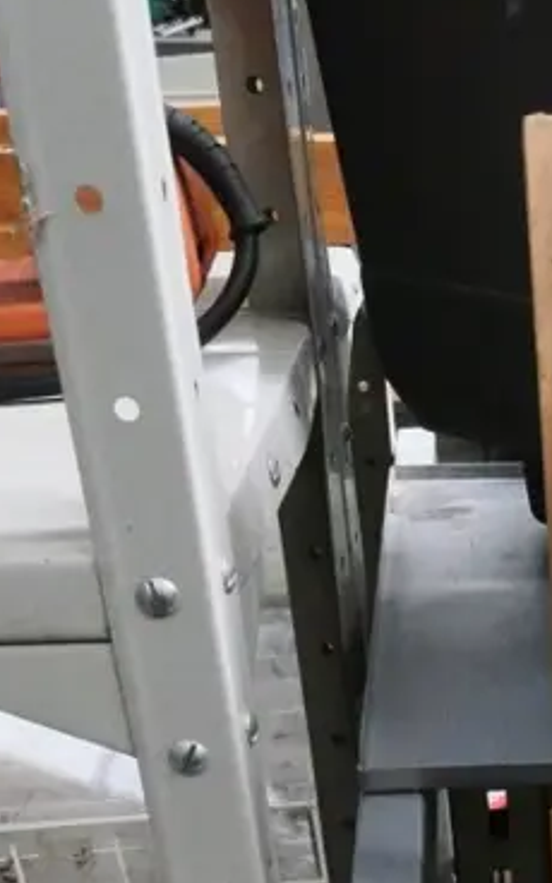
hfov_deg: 20.2
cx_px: 710
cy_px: 883
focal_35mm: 59
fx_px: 1420
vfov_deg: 31.9
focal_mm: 10
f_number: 5.6
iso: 6400
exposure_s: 1/250
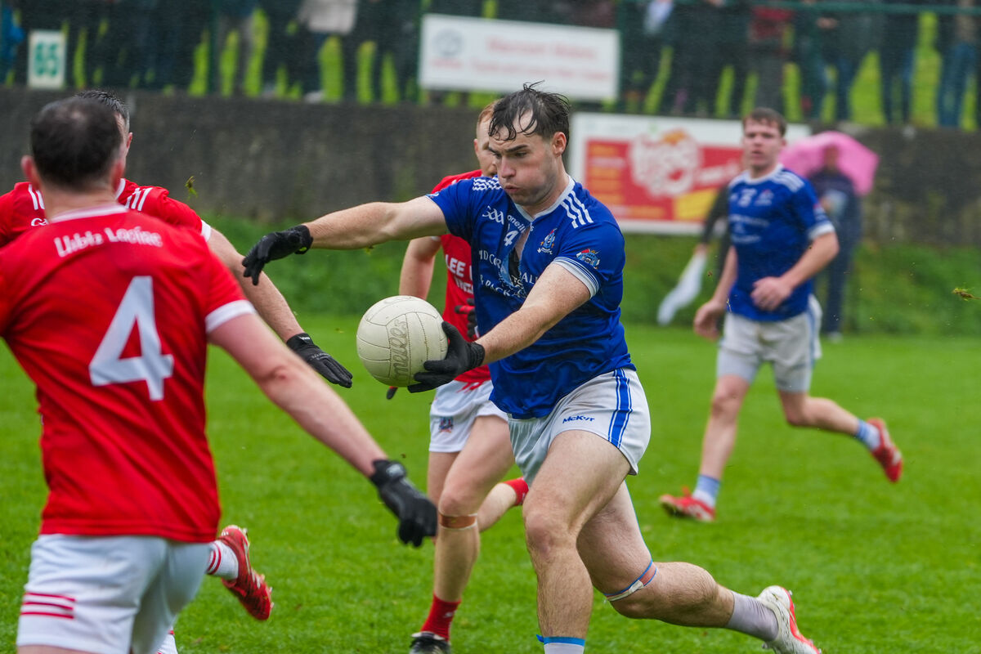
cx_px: 490
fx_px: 7629
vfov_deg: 4.9
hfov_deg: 7.4
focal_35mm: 280
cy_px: 327
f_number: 5.6
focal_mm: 280
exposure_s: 1/640
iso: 640
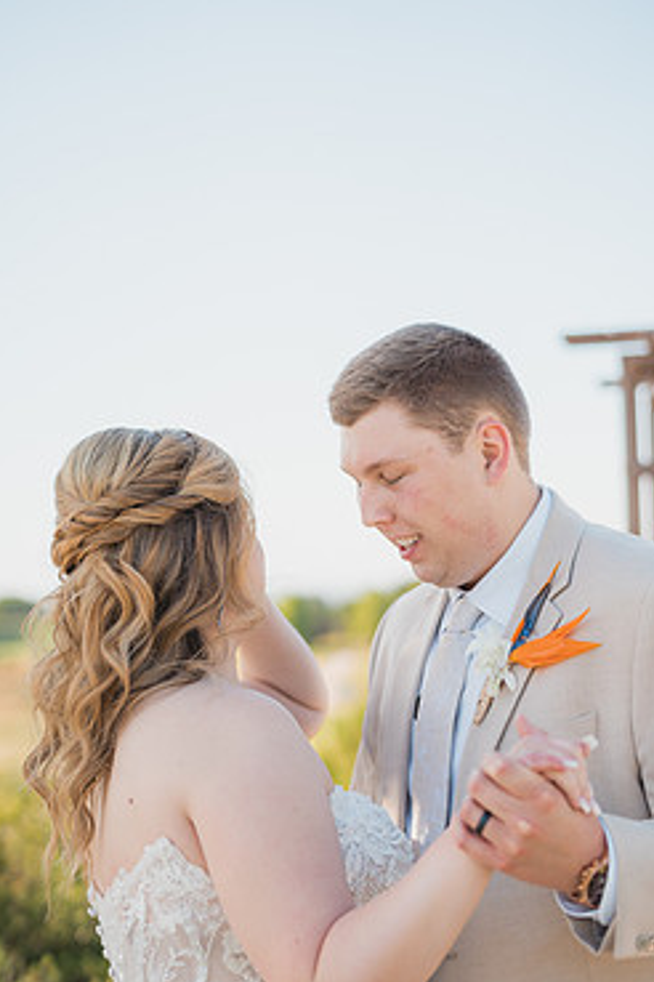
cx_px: 372
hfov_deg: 22.2
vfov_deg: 32.8
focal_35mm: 61
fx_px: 1662
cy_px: 564
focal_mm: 50
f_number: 1.8
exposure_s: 1/2000
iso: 125
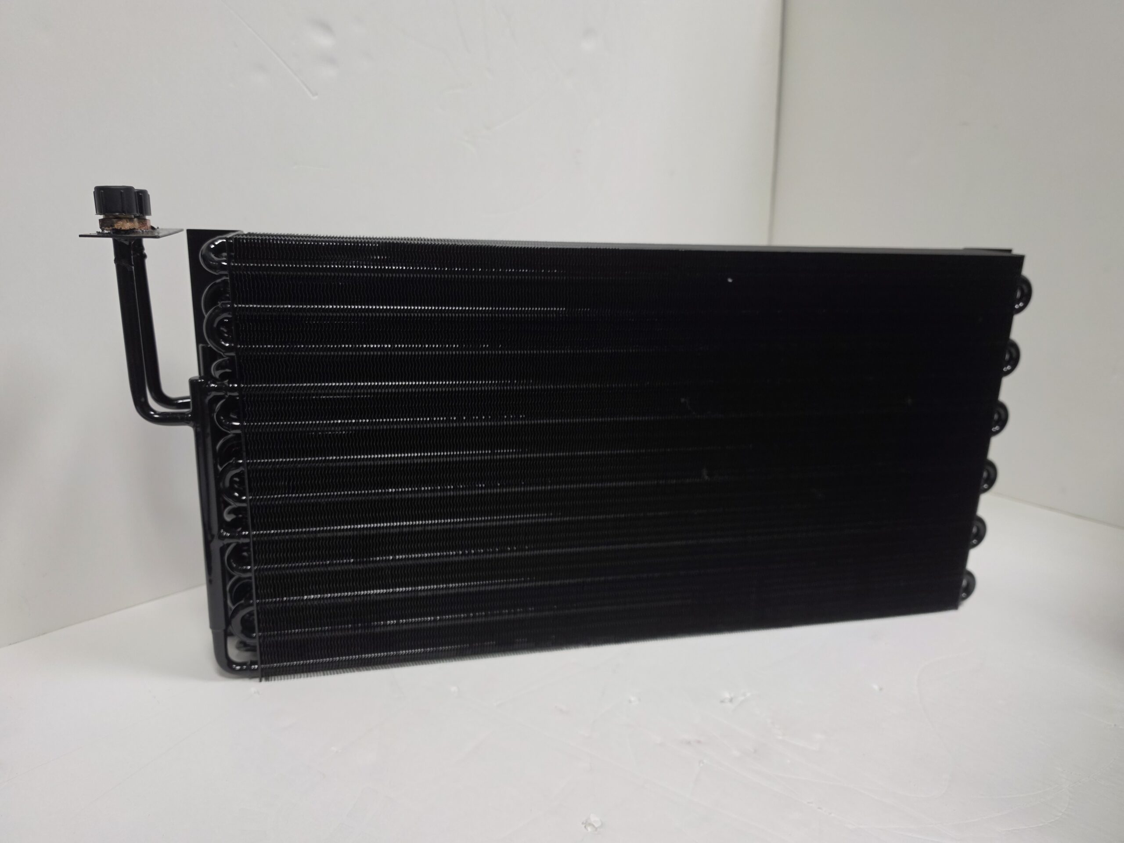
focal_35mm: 23
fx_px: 747
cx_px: 562
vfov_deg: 58.9
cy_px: 422
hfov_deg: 73.9
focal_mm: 6.5
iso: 125
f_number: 1.4
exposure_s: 1/120
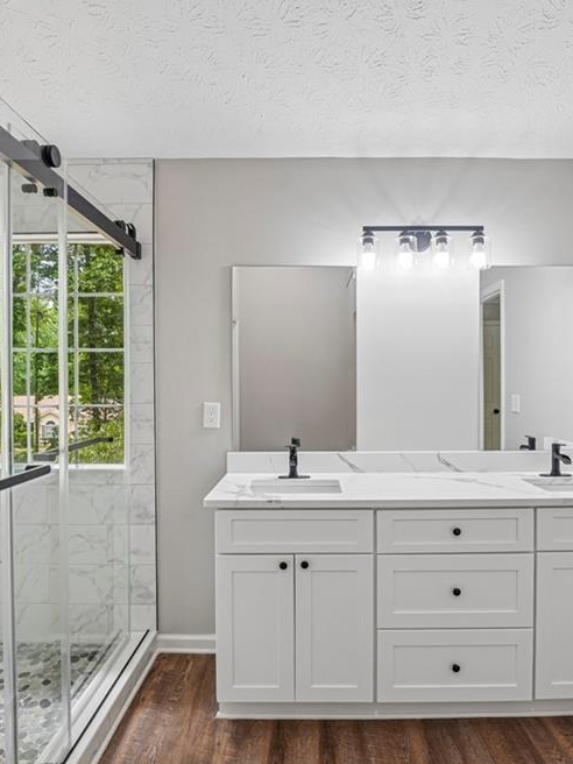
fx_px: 463
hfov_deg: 63.3
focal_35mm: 21
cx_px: 311
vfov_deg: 79.0
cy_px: 387
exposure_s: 1/15
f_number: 8
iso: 320
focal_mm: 14
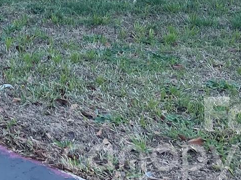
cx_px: -150
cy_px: -190
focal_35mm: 107
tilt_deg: -0.5
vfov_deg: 12.1
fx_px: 745
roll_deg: +2.3
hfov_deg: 16.3
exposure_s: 1/908
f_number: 1.6
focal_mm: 5.1
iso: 32
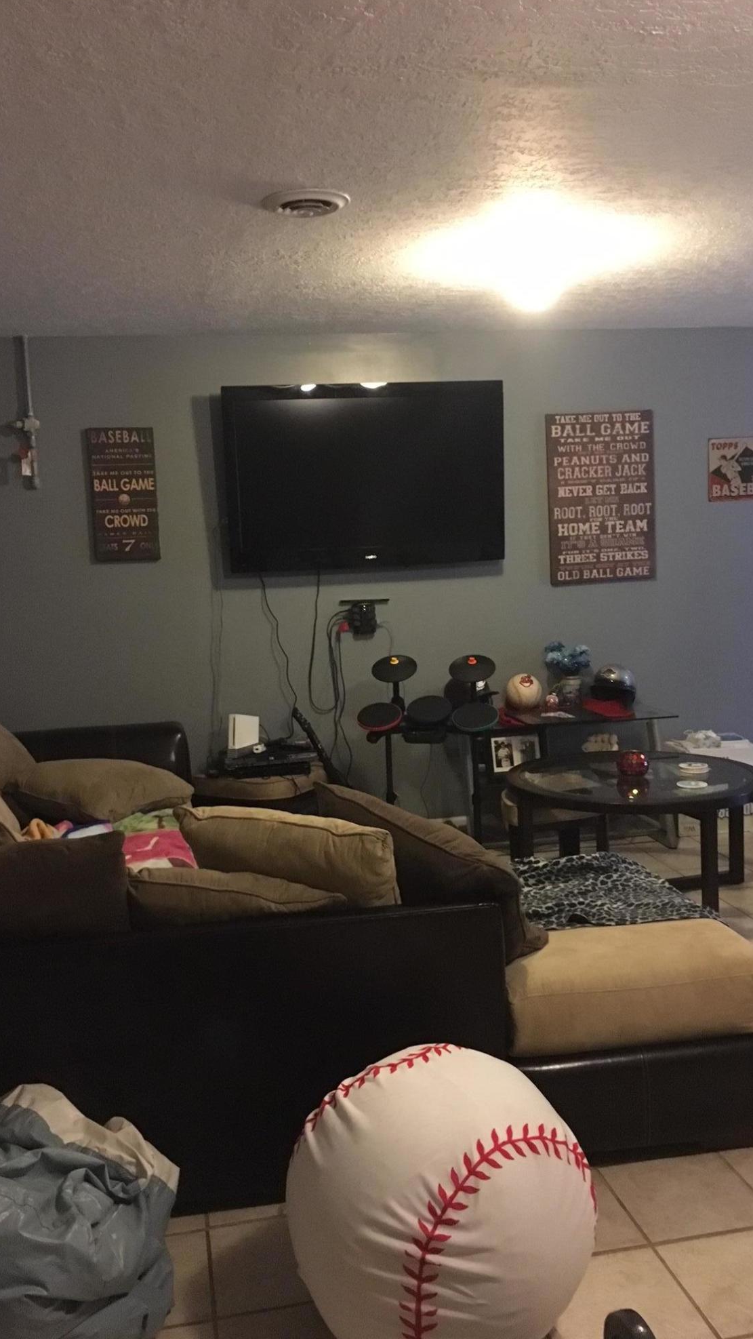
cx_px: 364
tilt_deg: -6.0
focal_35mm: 32
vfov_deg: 61.0
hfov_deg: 36.7
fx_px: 1136
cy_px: 672
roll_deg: +2.1
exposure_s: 1/15
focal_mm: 4.15
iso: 320
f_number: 2.2
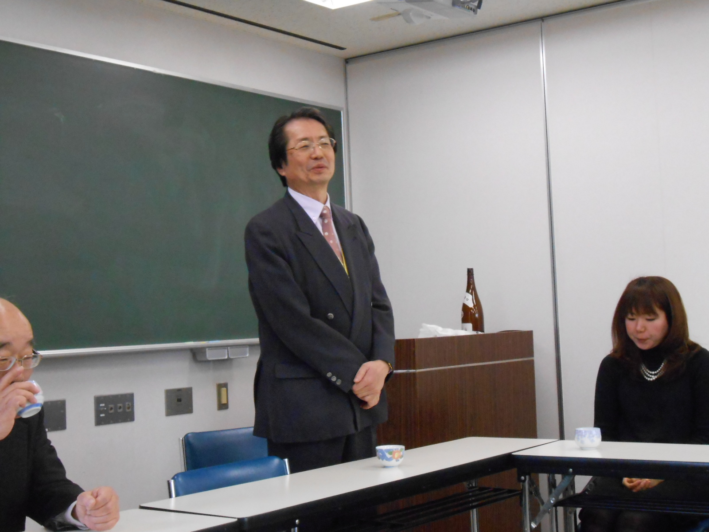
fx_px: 1147
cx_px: 354
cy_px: 266
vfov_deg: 26.1
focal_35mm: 56
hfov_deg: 34.3
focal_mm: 10
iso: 800
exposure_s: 1/50
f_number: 5.2
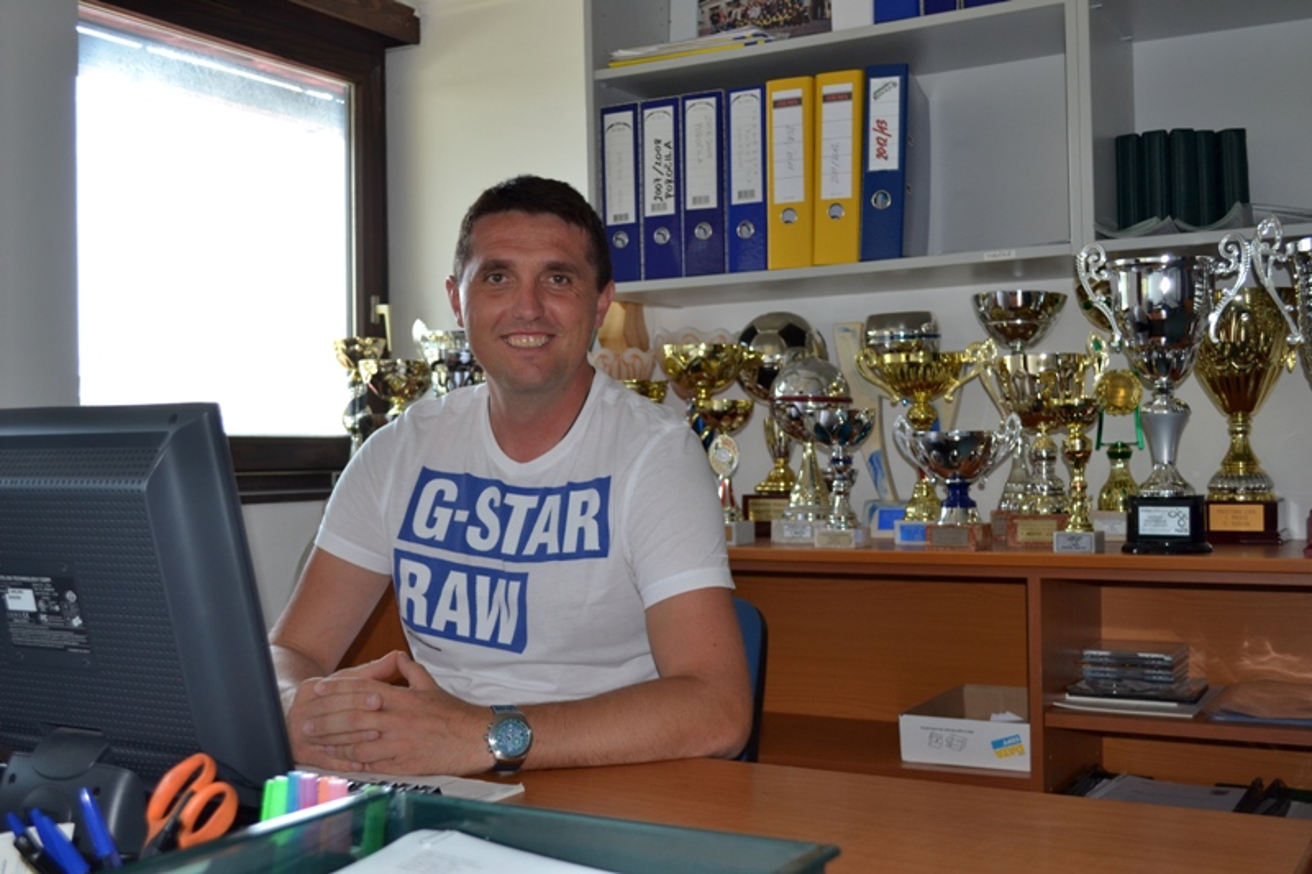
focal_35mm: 39
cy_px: 437
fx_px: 1421
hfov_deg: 49.6
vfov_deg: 34.2
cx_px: 656
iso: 200
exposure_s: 1/100
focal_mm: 26
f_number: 4.2
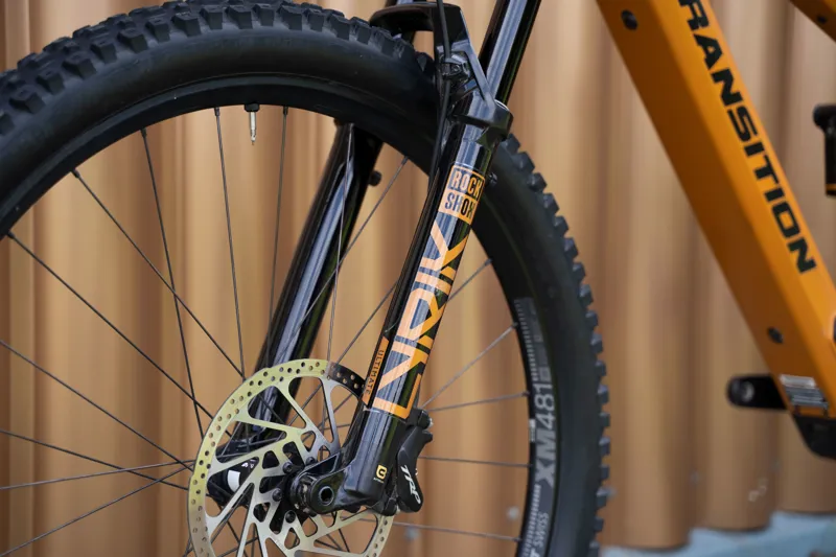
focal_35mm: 75
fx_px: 1741
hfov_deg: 27.0
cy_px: 278
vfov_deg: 18.2
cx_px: 418
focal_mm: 75
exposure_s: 1/2000
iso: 1000
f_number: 3.5
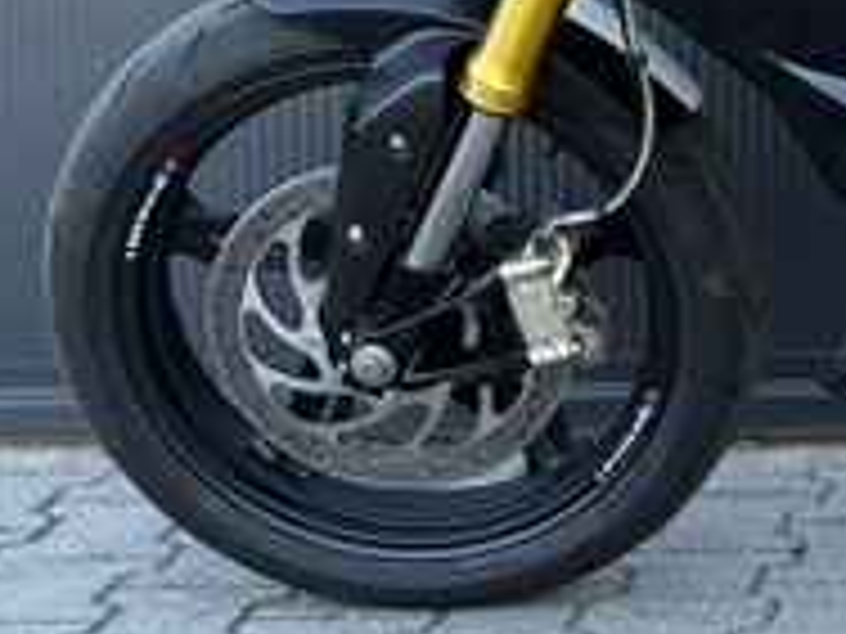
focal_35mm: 163
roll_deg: +0.1
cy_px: -171
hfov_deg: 11.6
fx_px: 3984
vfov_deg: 9.0
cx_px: 1278
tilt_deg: -3.4
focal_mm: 6.76
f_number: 1.78
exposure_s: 1/242
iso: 160
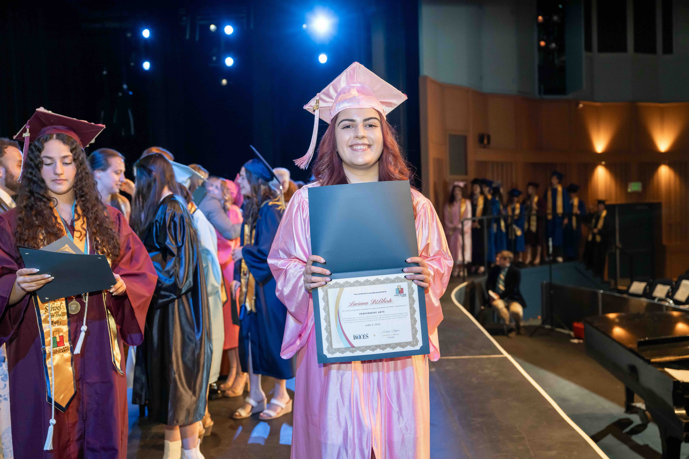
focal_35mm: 36
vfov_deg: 36.9
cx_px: 344
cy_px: 230
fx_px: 689
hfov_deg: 53.1
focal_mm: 36
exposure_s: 1/250
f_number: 3.5
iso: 1600
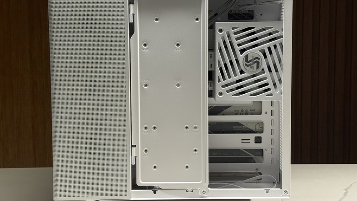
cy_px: 83
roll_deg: +0.3
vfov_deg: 22.6
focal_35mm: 53
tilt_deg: -5.9
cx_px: 179
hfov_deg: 39.2
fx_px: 502
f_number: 1.78
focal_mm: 6.76
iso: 125
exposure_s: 1/46
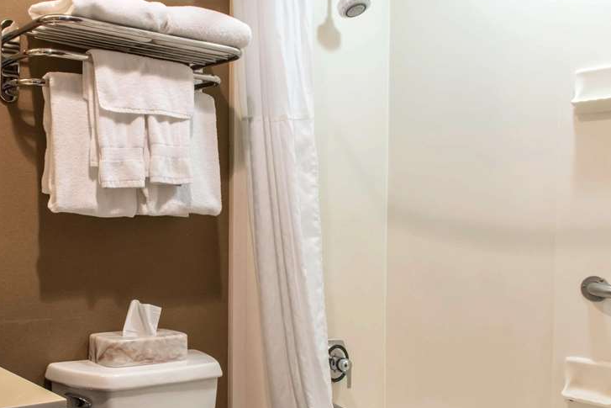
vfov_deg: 34.8
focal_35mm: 38
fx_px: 645
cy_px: 260
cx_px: 193
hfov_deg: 49.6
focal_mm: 18
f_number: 14
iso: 400
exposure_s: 1/2
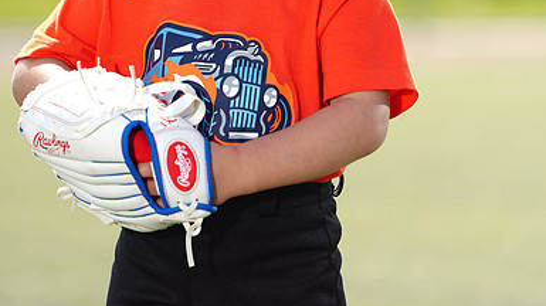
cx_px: 273
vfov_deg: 3.8
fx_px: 4572
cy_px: -84
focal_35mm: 316
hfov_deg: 6.8
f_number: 4
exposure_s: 1/250
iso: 50
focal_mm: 200
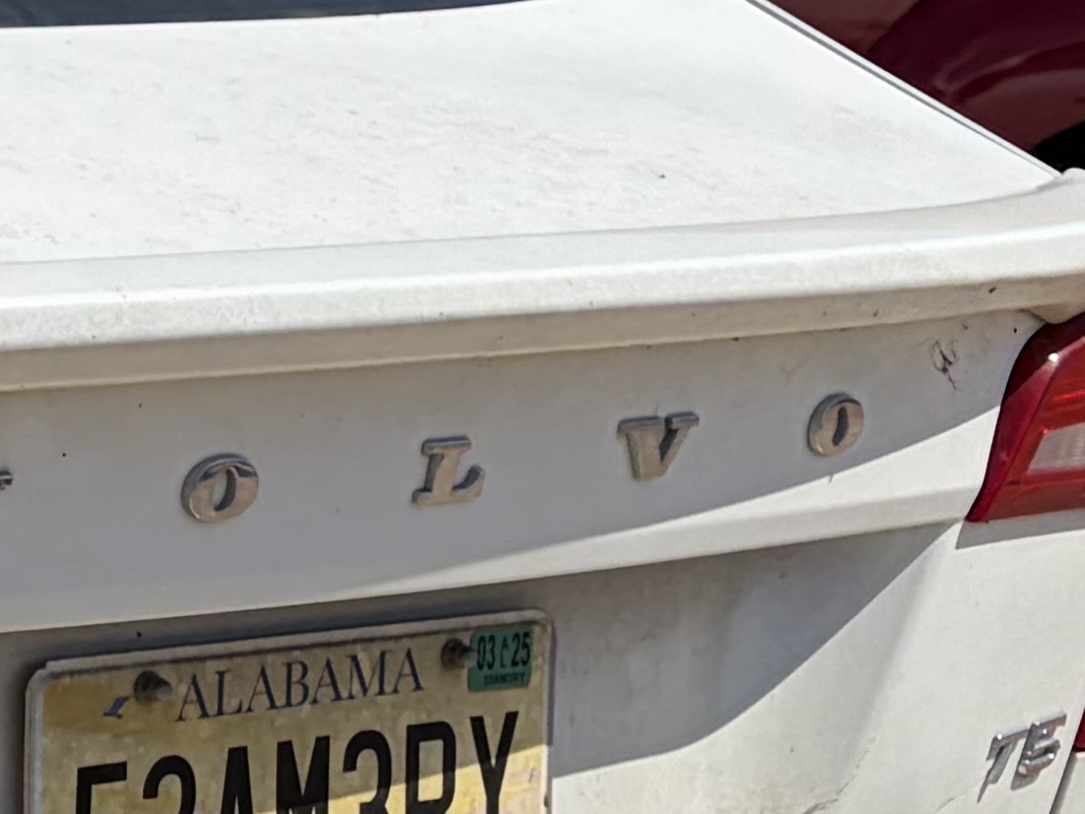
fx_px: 4357
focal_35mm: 139
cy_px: 604
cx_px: -1050
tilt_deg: -13.8
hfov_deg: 12.6
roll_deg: -5.5
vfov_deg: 10.6
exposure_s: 1/7813
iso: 50
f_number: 1.6
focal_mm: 5.96
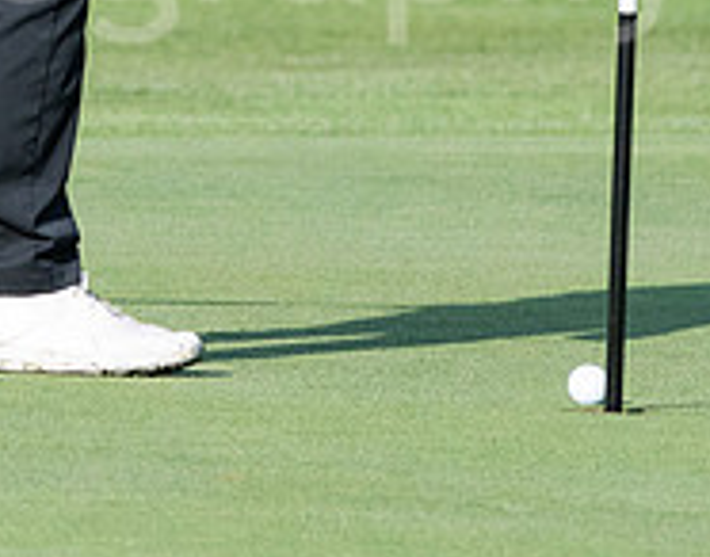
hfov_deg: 1.6
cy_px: -329
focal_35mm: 1251
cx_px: 28
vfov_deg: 1.2
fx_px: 26096
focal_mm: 230
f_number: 6.3
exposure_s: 1/2000
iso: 1000
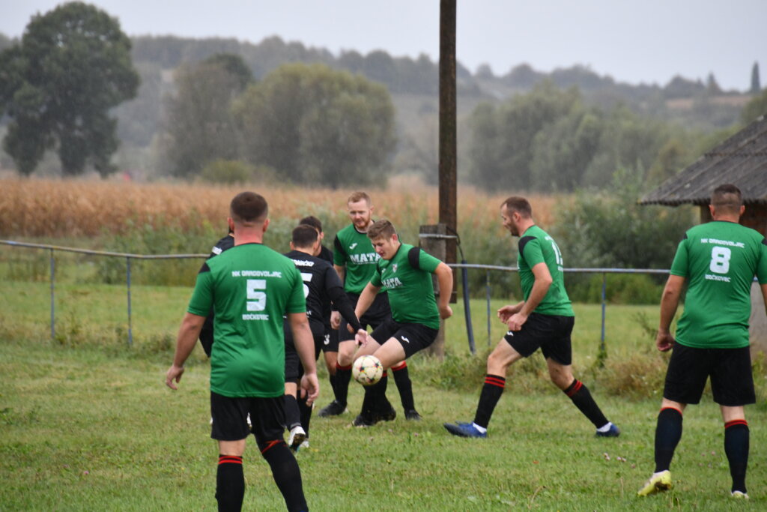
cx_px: 384
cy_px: 256
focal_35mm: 360
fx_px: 7671
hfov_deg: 5.7
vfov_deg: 3.8
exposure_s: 1/500
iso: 1000
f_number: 6.3
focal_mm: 240
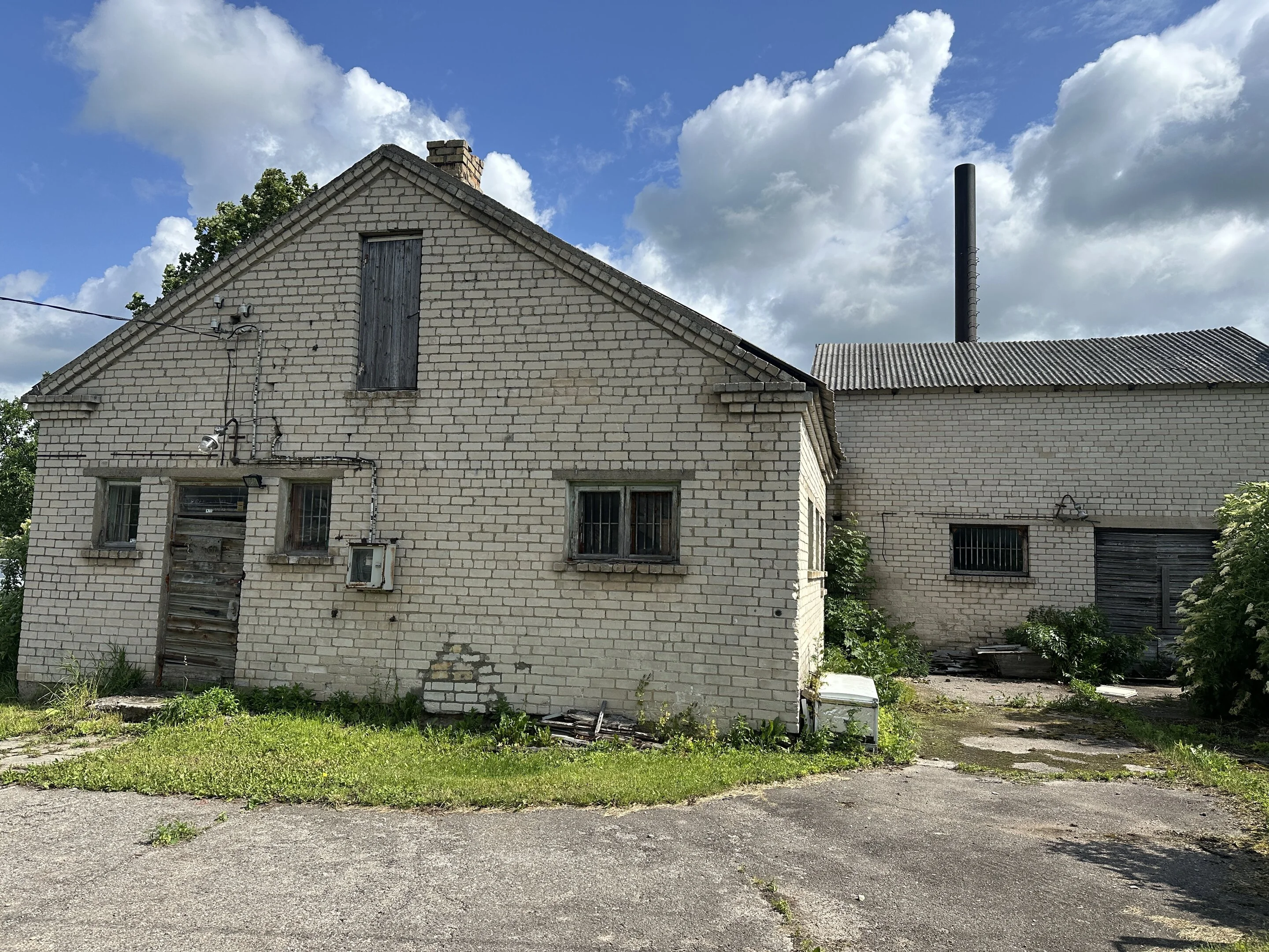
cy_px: 476
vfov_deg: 56.8
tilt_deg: +6.5
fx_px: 880
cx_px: 634
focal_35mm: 24
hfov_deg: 71.6
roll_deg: -1.3
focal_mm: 6.86
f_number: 1.78
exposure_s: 1/4762
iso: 80
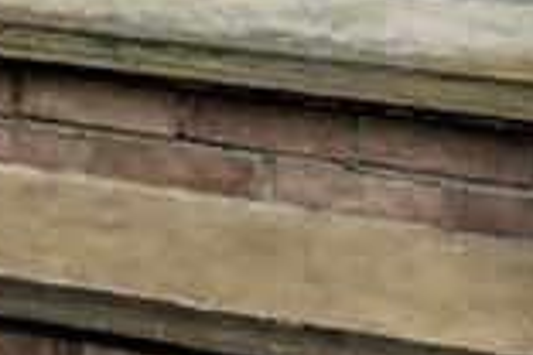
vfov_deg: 7.8
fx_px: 2339
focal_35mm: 158
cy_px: -626
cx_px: -543
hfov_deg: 11.6
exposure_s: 1/500
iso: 8000
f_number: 9
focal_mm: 24
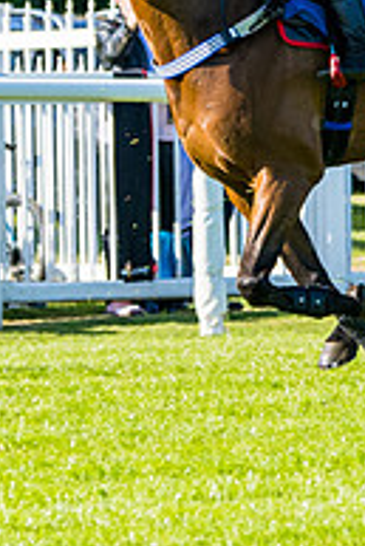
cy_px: 276
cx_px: 568
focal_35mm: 494
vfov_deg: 4.2
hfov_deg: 2.8
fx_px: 7499
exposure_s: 1/1600
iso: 200
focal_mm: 86
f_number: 4
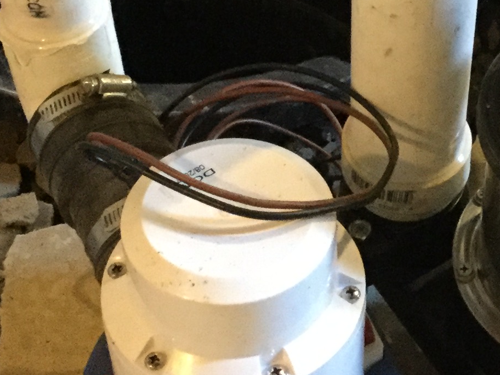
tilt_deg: -50.8
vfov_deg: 13.3
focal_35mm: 111
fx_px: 1603
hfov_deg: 17.6
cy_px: 137
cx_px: 406
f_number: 2.4
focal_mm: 3.3
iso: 320
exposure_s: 1/15
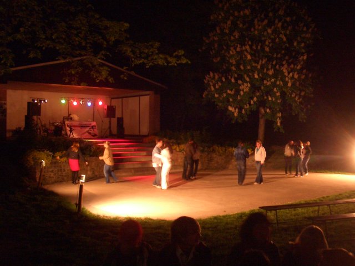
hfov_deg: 45.8
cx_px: 178
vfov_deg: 35.1
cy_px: 133
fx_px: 420
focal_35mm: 41
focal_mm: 6.8
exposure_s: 1/8
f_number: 2.8
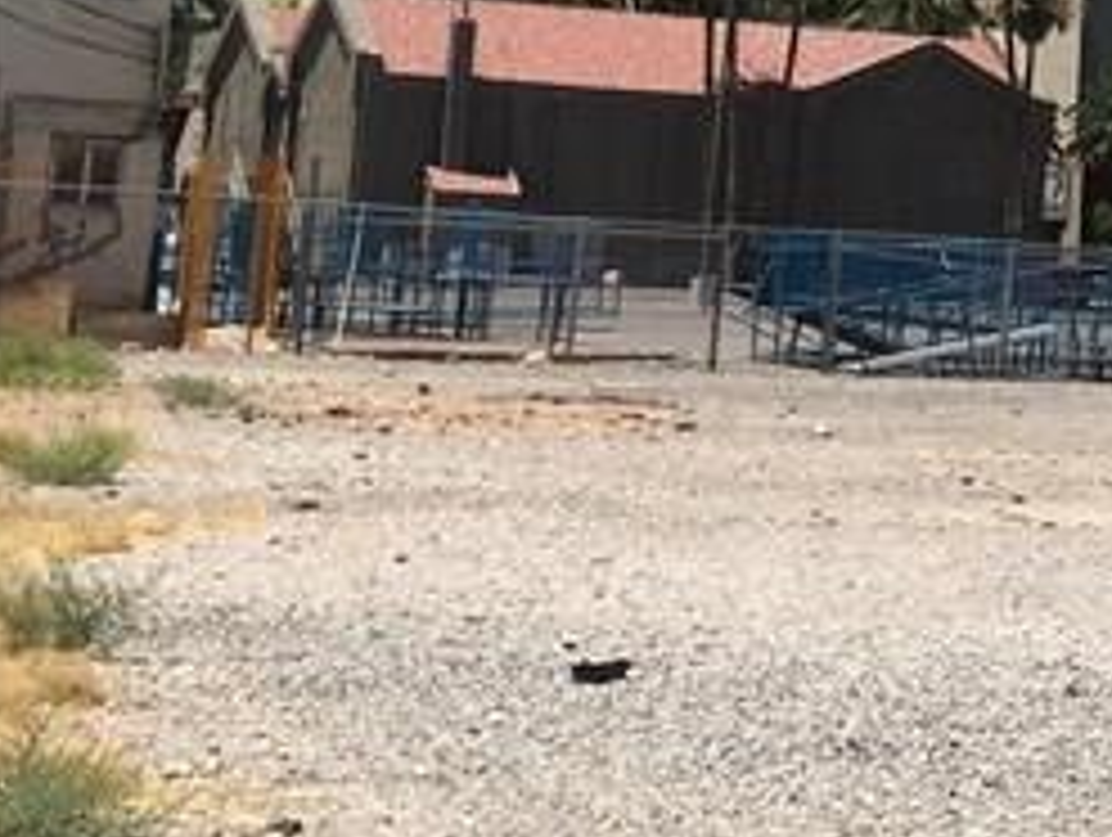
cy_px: -54
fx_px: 3860
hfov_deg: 13.7
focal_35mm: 120
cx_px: 2283
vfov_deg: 12.2
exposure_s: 1/2262
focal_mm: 4.15
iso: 25
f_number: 2.2
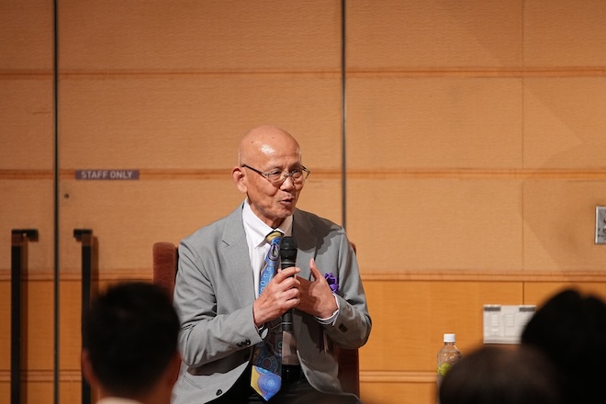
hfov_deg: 6.9
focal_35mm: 300
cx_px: 303
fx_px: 5050
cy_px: 202
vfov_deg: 4.6
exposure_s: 1/200
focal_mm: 200
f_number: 2.8
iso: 2000
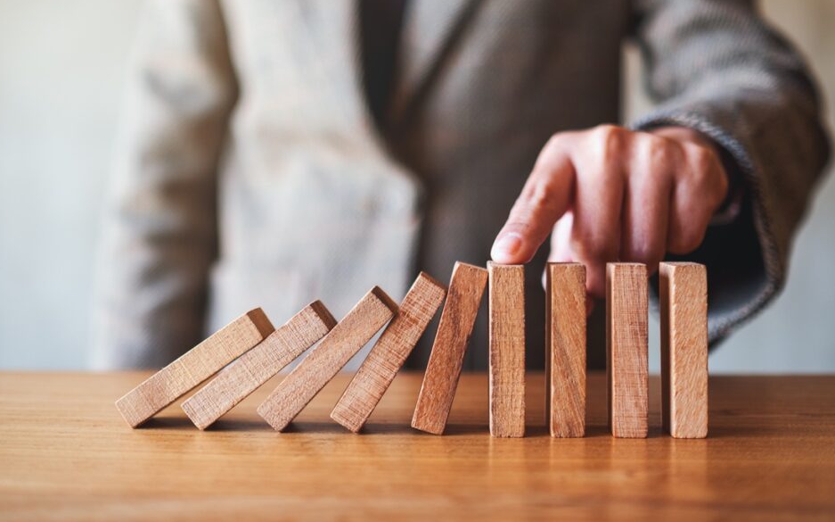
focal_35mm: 39
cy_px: 243
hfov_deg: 50.4
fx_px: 887
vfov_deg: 32.7
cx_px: 406
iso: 200
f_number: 1.4
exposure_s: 1/180
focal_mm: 23
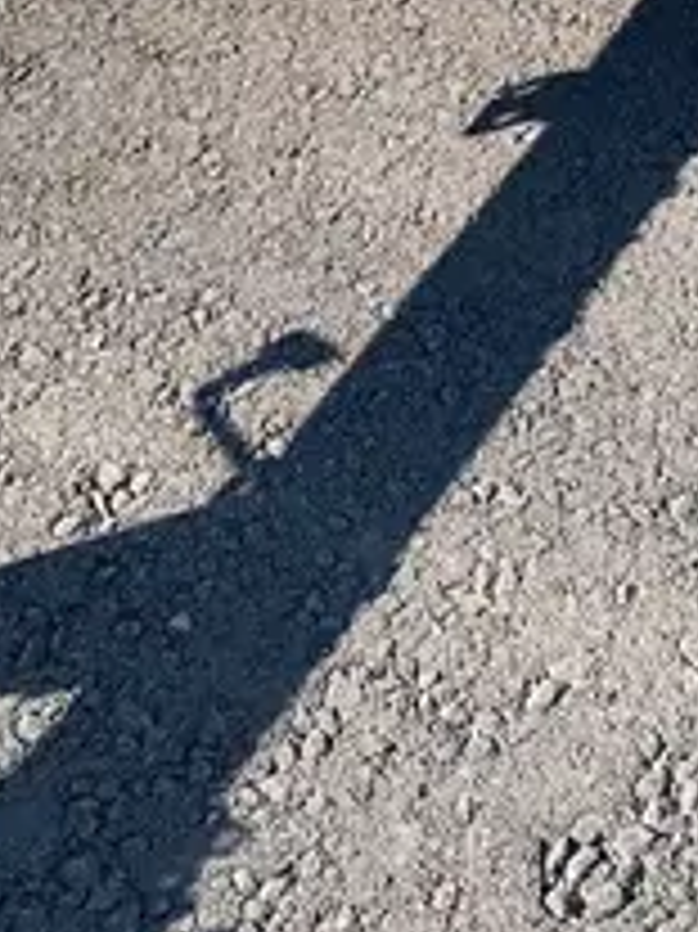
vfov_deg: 18.8
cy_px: -466
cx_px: 549
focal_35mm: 92
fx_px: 2476
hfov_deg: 15.9
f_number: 1.8
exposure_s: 1/1176
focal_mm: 4.25
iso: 25
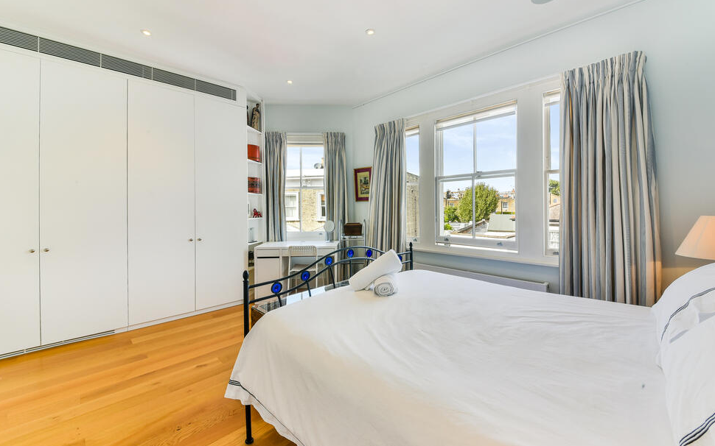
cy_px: 208
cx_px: 364
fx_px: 273
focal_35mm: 14
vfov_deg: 78.5
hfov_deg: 105.3
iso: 200
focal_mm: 13
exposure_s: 1/8
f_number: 13
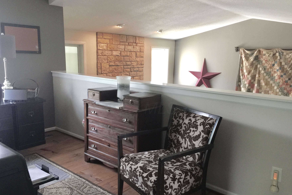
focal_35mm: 31
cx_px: 147
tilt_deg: -12.3
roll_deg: -1.1
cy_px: 108
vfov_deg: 42.3
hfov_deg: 60.3
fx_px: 251
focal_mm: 4.15
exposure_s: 1/15
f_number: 2.2
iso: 64
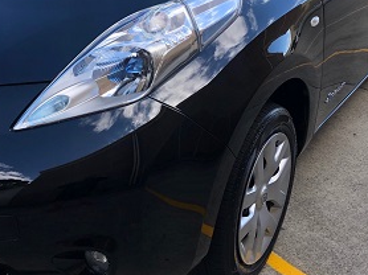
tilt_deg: -18.0
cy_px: 69
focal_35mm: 61
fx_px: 648
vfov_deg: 23.7
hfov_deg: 31.5
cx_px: 126
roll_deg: -1.4
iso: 20
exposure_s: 1/489
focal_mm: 3.99
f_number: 1.8
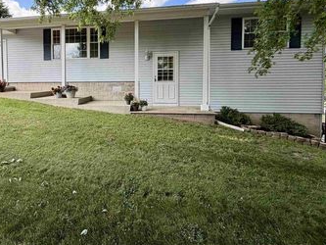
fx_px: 198
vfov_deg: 62.7
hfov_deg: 76.8
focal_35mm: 21
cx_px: 113
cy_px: 94
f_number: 2.2
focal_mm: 2.22
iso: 50
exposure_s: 1/233
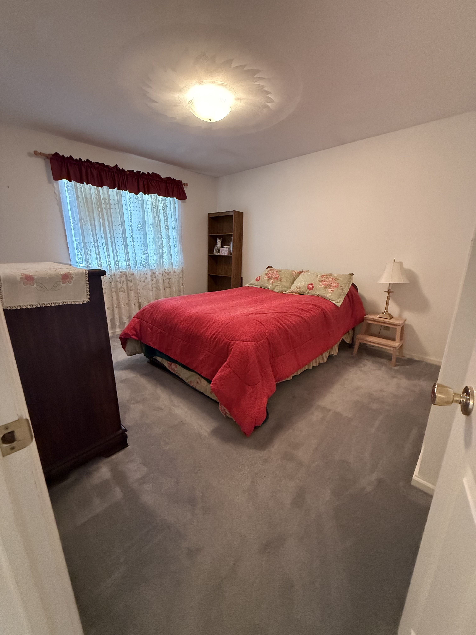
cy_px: 318
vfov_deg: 102.1
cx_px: 238
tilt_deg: -14.8
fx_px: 257
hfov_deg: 85.7
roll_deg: -1.0
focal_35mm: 14
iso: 1000
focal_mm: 2.22
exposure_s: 1/60
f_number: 2.2
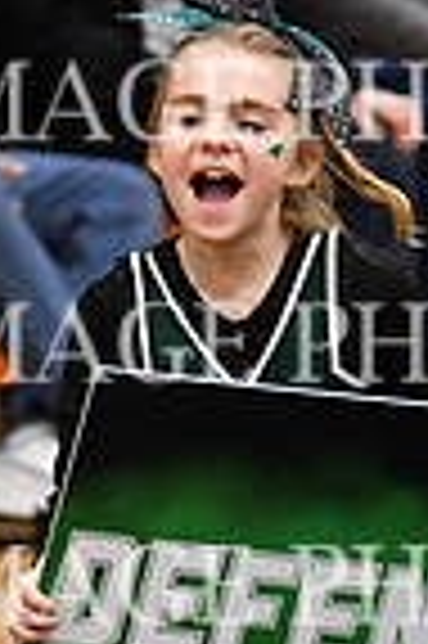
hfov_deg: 1.6
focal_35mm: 881
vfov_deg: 2.3
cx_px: 259
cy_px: 464
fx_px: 15748
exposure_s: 1/800
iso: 4000
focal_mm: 145
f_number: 2.8
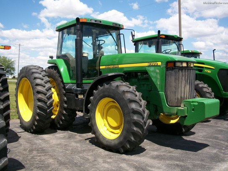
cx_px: 114
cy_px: 86
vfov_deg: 40.7
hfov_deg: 52.6
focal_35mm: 35
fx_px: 231
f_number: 5.6
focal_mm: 6.3
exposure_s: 1/320
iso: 80
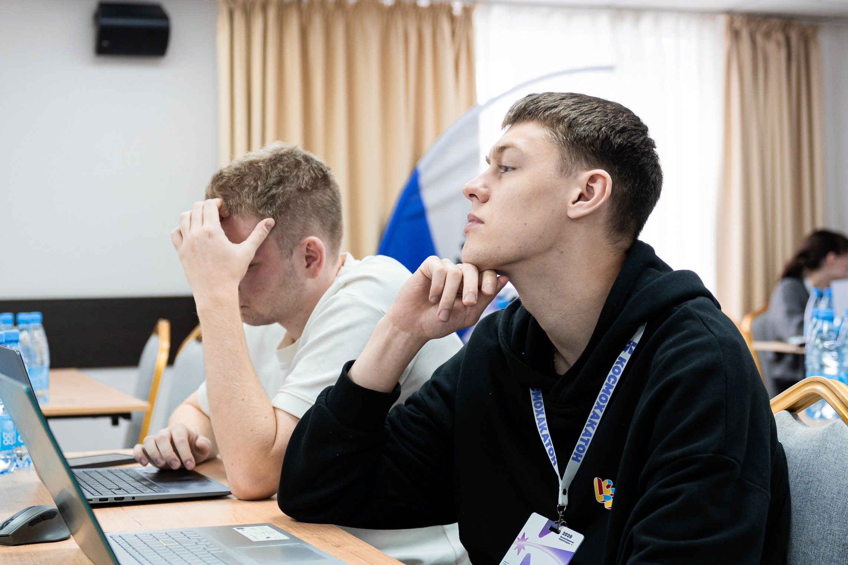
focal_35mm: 60
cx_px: 424
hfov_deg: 33.4
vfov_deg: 22.6
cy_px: 282
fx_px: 1413
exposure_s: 1/125
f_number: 2.8
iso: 640
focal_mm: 40.2
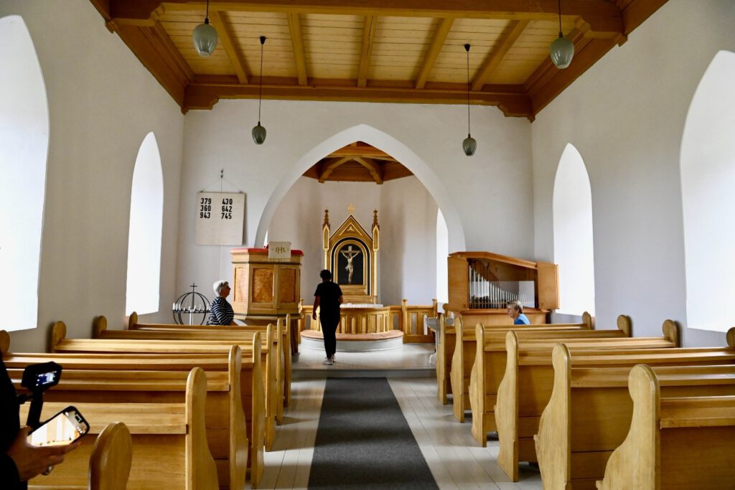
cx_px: 368
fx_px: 490
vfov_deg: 53.1
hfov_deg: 73.7
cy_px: 245
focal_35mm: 24
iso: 6400
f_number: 9
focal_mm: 24
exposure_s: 1/160
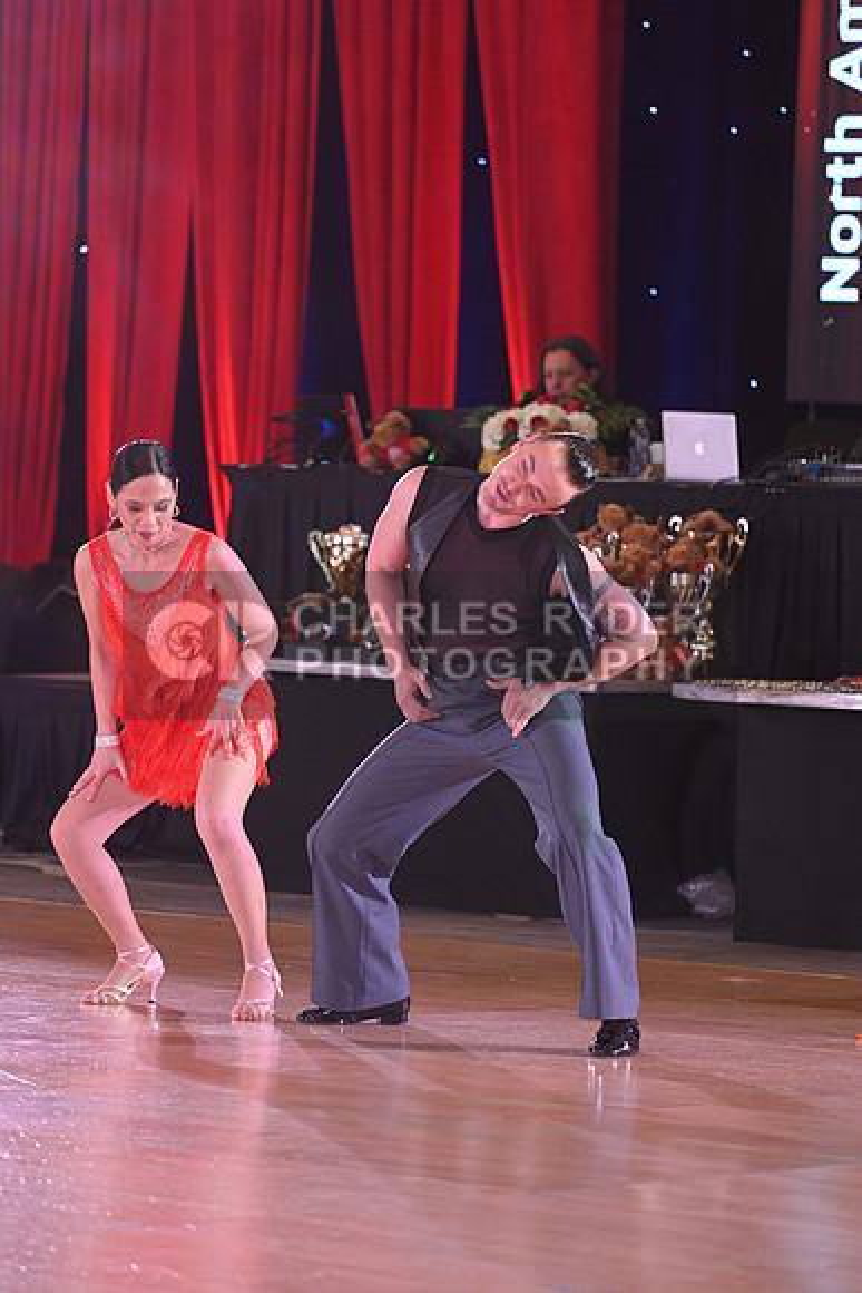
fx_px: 6640
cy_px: 646
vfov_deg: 11.1
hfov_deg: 7.4
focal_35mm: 185
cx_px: 431
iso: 1600
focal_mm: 185
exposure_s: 1/200
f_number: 4.5
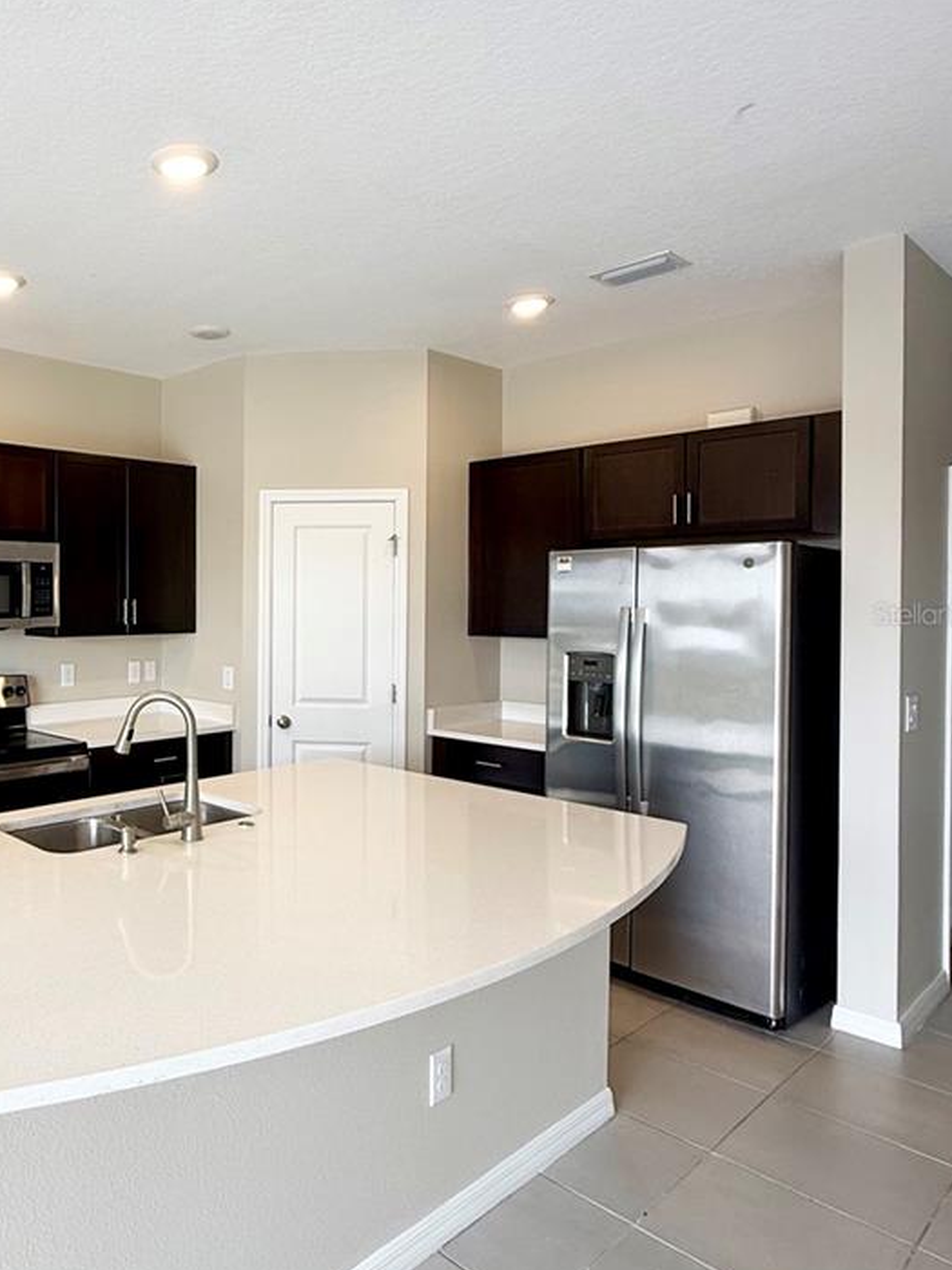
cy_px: 613
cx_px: 187
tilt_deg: -0.5
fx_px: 880
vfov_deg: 71.6
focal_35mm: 24
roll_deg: -0.4
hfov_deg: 53.0
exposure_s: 1/120
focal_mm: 2.22
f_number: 2.2
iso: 80
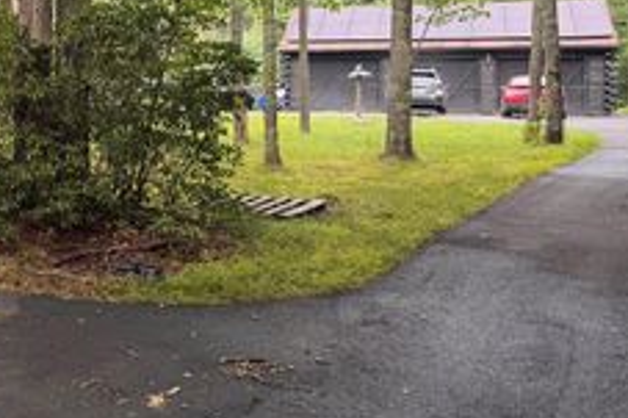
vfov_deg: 24.2
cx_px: -55
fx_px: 959
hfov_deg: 32.2
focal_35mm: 55
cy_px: 84
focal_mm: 6.76
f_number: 1.78
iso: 80
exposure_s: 1/307
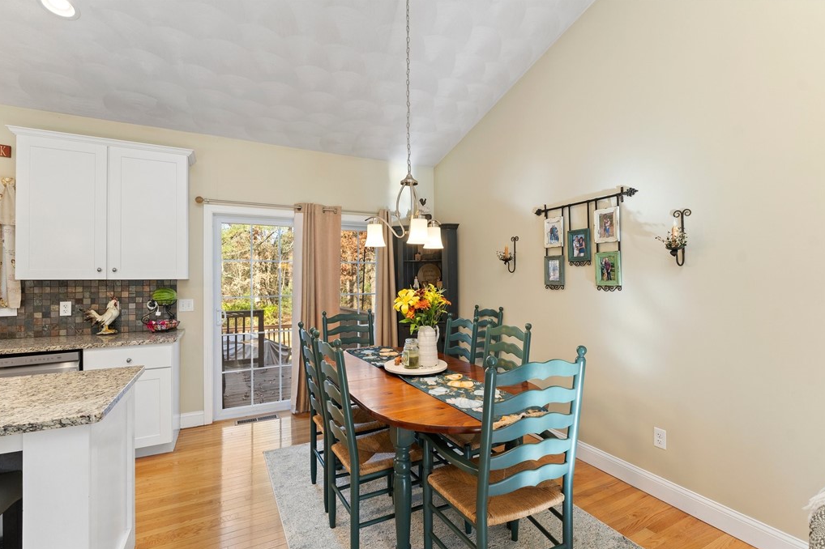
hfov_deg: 96.4
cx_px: 418
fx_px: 369
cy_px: 288
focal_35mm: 16
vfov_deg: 73.3
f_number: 7.1
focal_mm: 15.1
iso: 250
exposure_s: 1/3
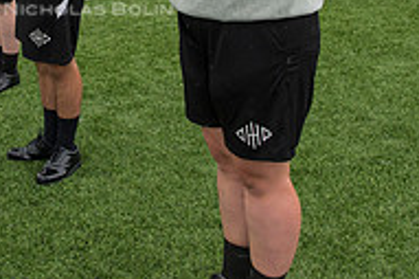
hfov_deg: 27.2
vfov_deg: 17.4
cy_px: -89
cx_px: 81
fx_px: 849
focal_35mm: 73
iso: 400
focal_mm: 24
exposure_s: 1/800
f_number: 4
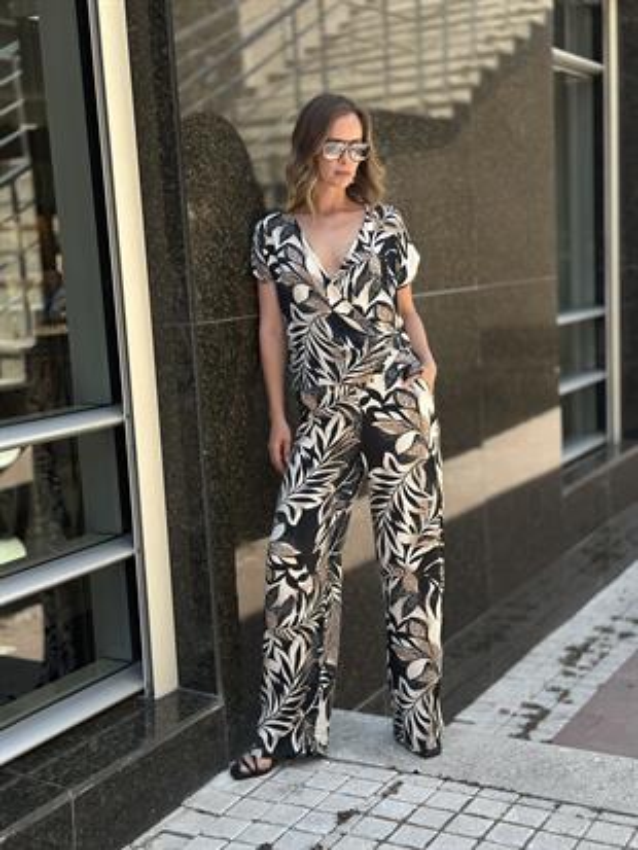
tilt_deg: -8.6
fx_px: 1179
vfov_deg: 39.6
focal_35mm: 48
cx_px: 319
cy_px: 425
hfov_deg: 30.3
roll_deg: +2.0
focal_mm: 6.86
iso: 80
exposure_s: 1/1095
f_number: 1.78
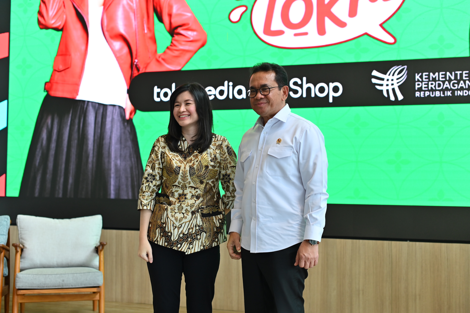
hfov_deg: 39.6
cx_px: 235
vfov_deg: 27.0
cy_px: 156
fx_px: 653
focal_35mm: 50
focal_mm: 50
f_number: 2.8
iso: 500
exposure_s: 1/200
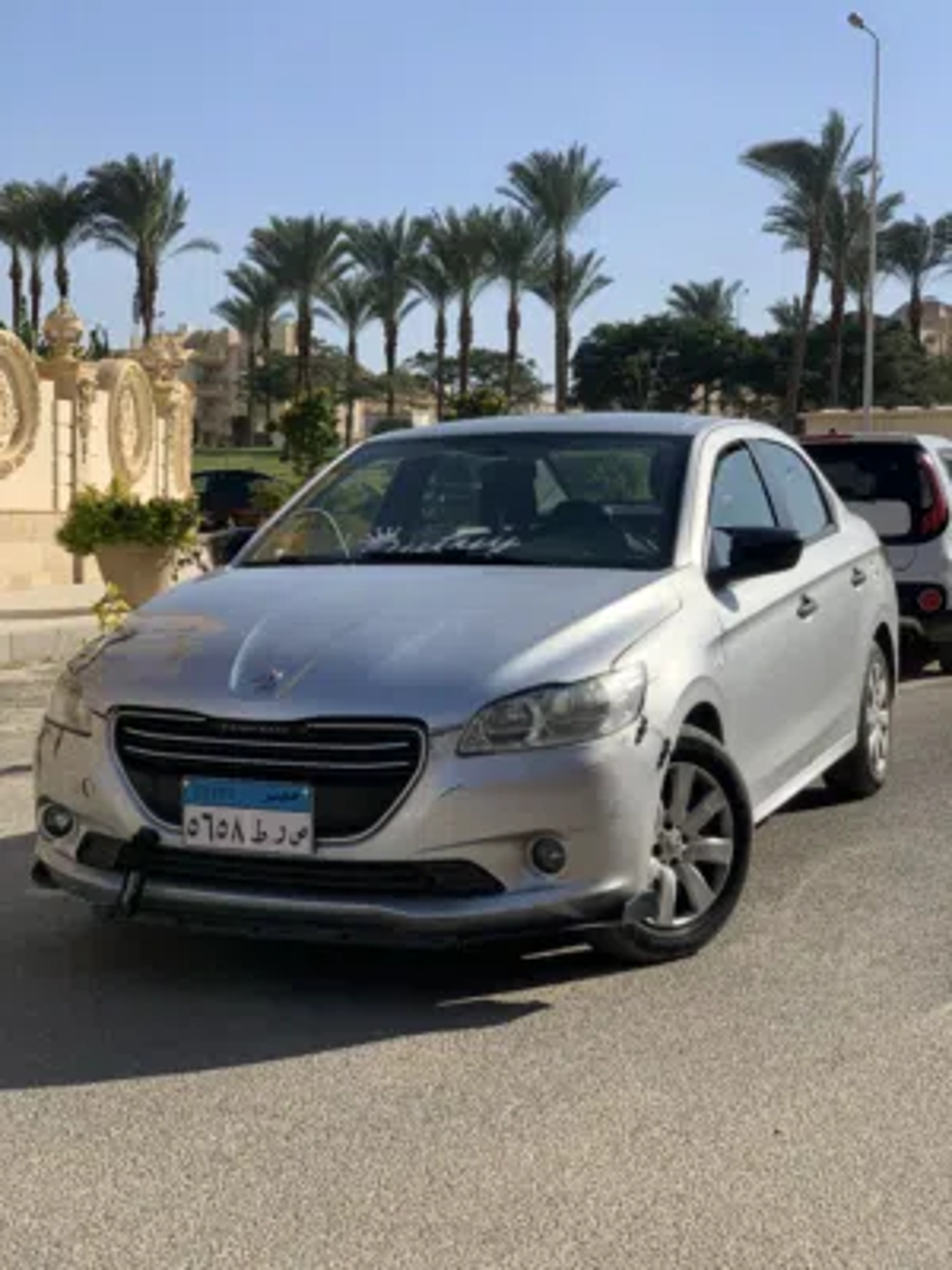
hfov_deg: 28.0
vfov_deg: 36.8
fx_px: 1907
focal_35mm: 52
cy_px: 635
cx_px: 476
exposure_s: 1/1261
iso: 16
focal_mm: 6
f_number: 2.4
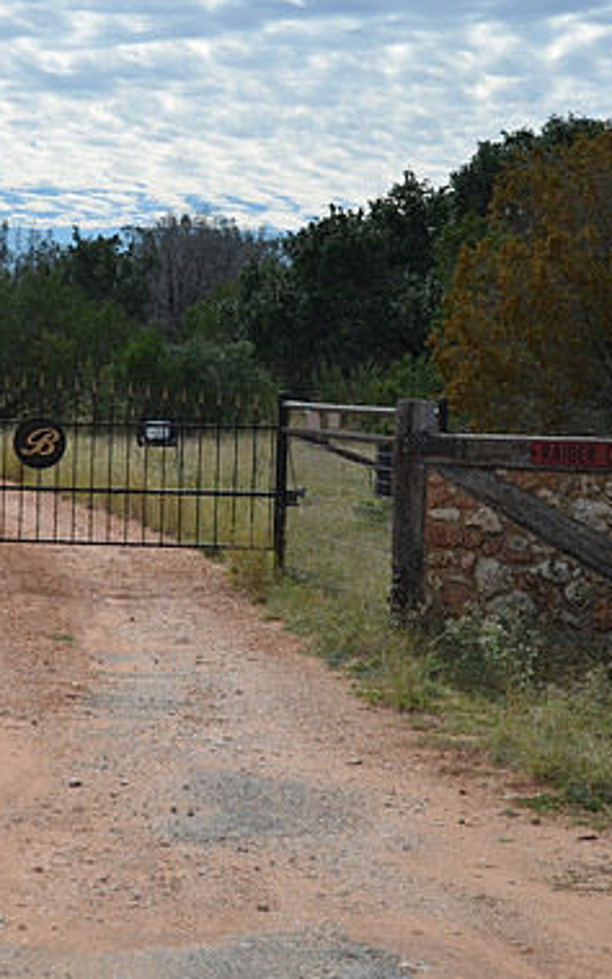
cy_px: 486
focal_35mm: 82
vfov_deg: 25.3
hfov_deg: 15.5
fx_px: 2182
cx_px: -67
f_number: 8
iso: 200
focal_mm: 35
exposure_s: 1/250
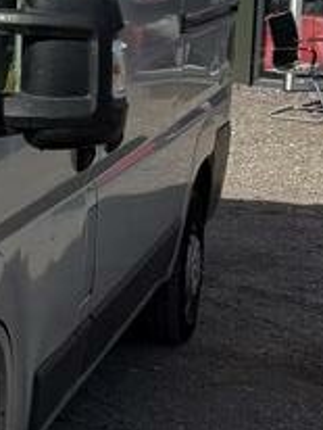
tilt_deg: -0.3
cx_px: -346
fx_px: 1403
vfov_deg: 17.1
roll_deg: -1.8
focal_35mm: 113
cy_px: 38
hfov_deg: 11.6
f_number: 1.6
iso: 64
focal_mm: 5.96
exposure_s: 1/5814
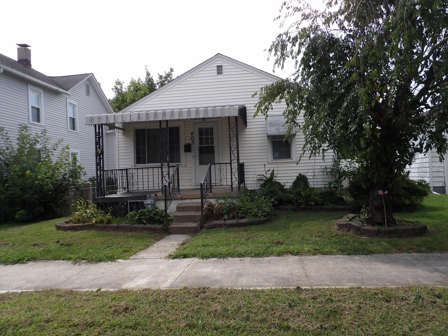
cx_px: 230
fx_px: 324
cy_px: 172
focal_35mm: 25
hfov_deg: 69.4
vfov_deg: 54.9
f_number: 3.2
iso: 100
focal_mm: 4.3
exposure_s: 1/604
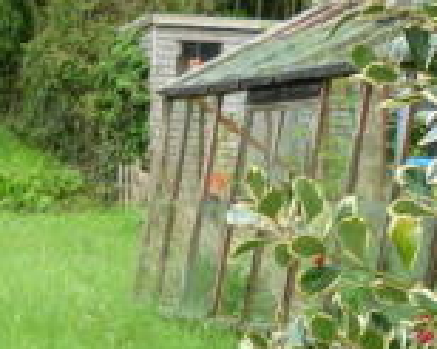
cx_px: 33
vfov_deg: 12.6
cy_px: 277
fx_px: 1577
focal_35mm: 122
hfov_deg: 15.6
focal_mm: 5.5
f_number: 2.8
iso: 100
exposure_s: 1/50
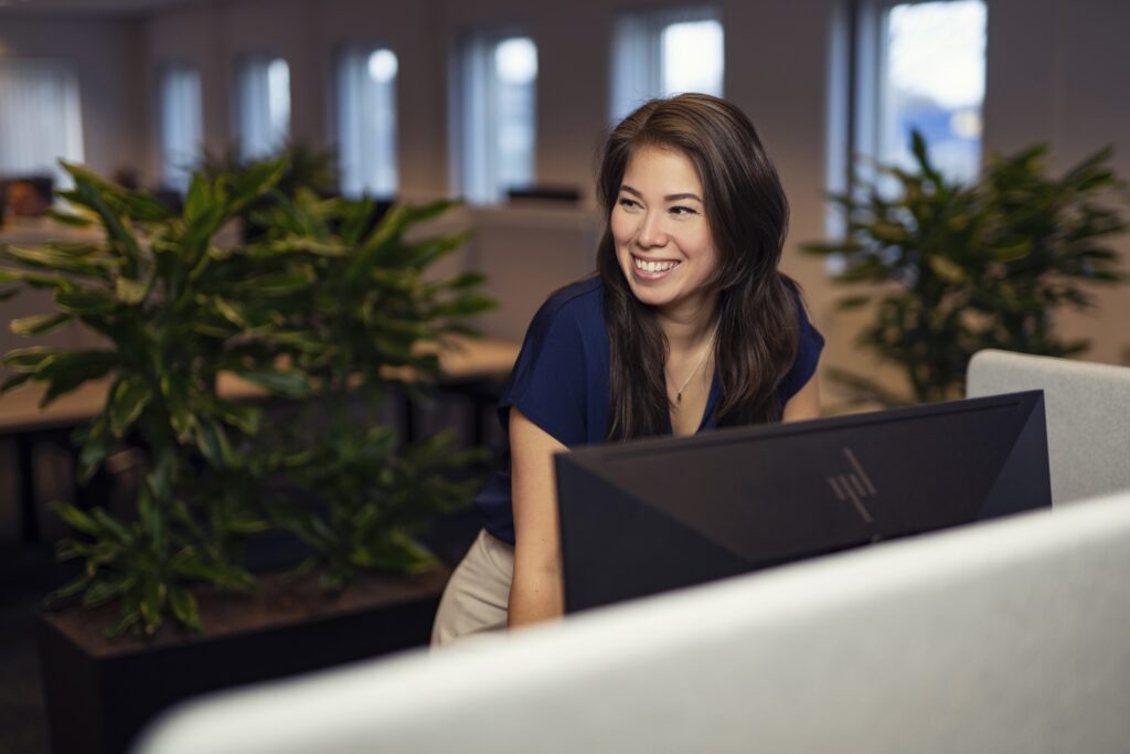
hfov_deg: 39.6
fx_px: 1570
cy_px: 377
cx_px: 565
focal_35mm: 50
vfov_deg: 27.0
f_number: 1.6
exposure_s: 1/400
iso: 125
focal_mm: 50
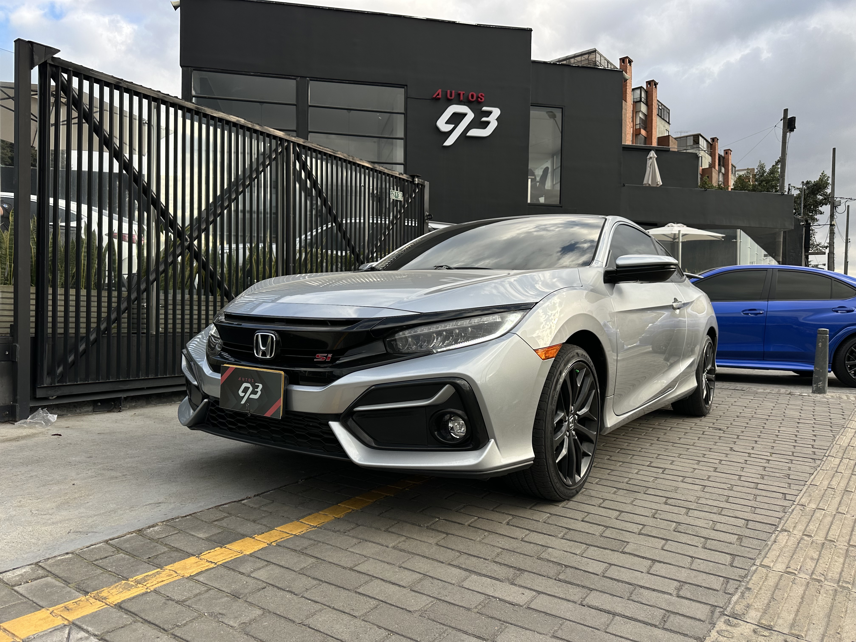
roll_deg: -2.1
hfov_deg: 71.6
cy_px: 321
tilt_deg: -1.0
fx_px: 593
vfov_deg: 56.8
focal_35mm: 24
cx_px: 428
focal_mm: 6.86
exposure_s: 1/872
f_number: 1.78
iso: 80
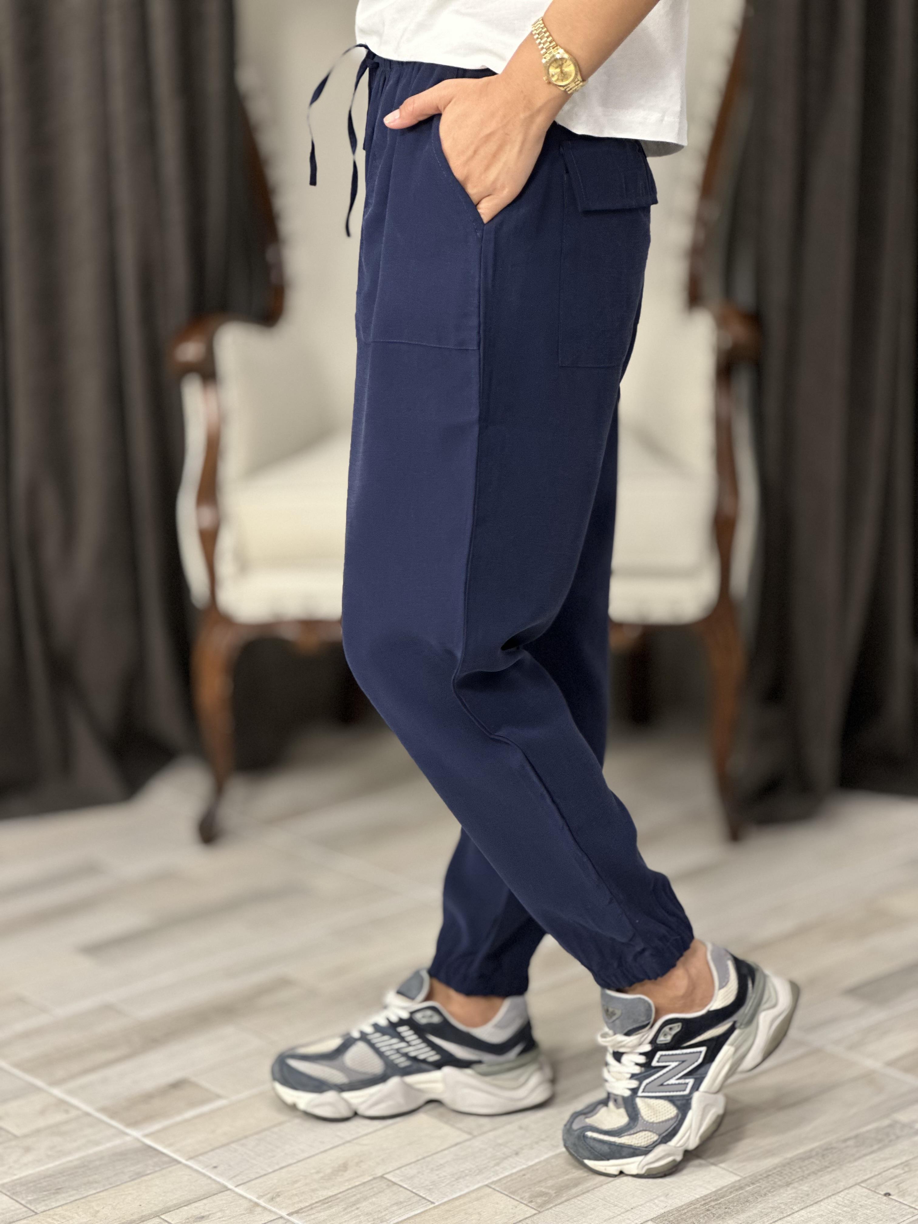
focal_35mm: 77
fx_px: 2723
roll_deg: +1.5
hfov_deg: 19.1
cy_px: 612
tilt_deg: -12.6
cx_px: 459
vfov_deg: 25.3
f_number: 2.8
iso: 200
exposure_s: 1/33
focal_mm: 9
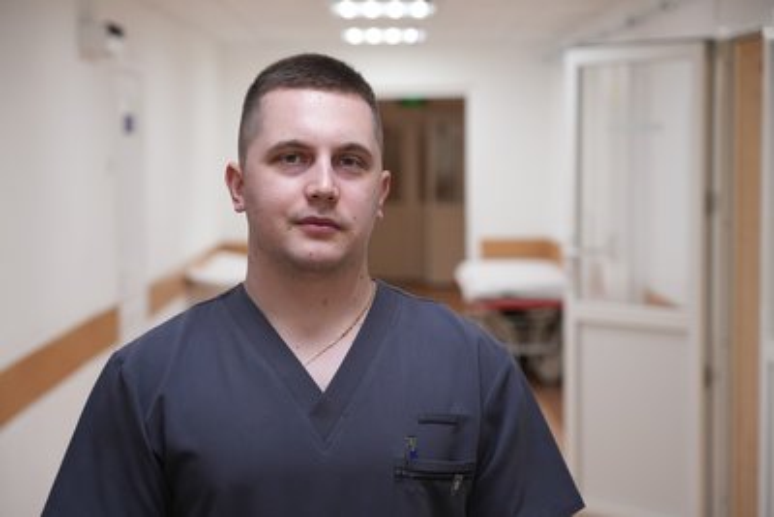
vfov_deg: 19.2
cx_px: 387
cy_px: 258
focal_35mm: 71
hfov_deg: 28.4
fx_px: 1527
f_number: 4
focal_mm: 71
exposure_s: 1/160
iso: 1000
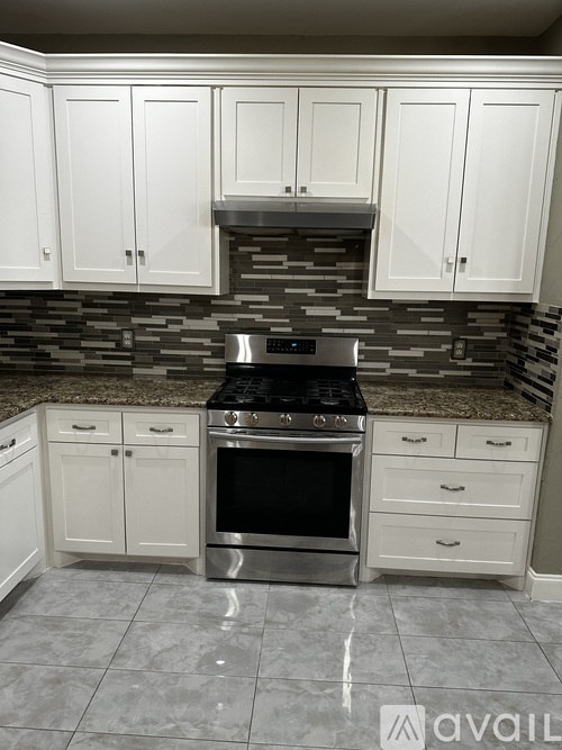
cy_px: 375
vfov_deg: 71.6
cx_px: 281
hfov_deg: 56.8
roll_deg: -0.9
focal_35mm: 24
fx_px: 520
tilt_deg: -9.4
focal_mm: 6.86
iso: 160
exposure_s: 1/60
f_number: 1.78
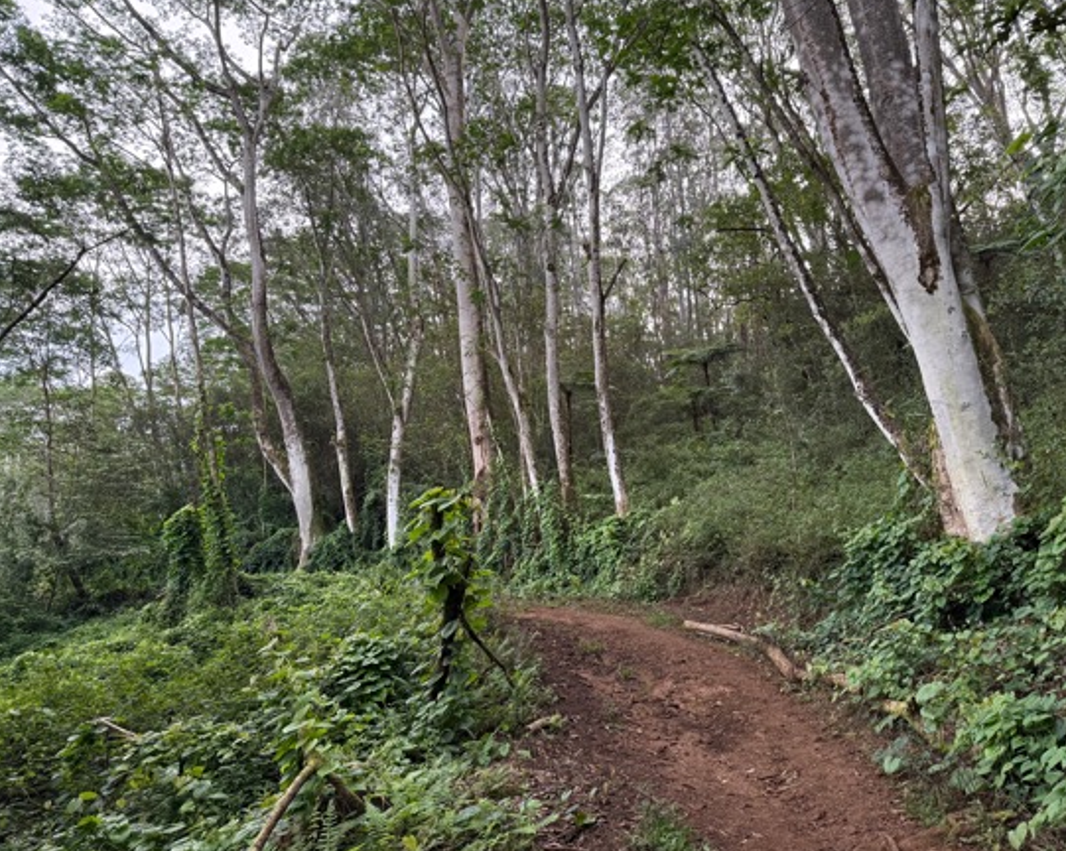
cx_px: 575
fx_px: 820
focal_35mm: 26
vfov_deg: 54.9
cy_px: 420
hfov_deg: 66.0
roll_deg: +2.1
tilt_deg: +16.3
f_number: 1.78
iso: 160
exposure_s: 1/239
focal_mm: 6.76
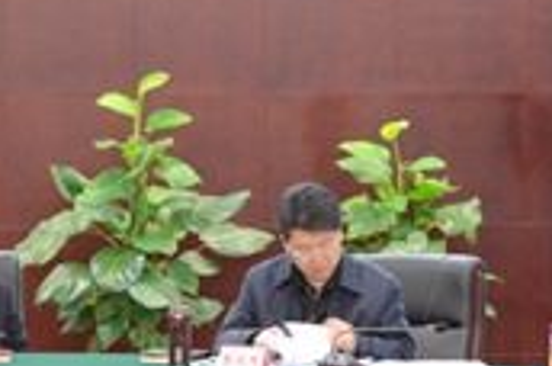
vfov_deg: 8.2
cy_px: 329
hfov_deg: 12.3
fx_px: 2541
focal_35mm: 166
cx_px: 77
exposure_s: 1/15
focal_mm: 38
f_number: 4
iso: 640
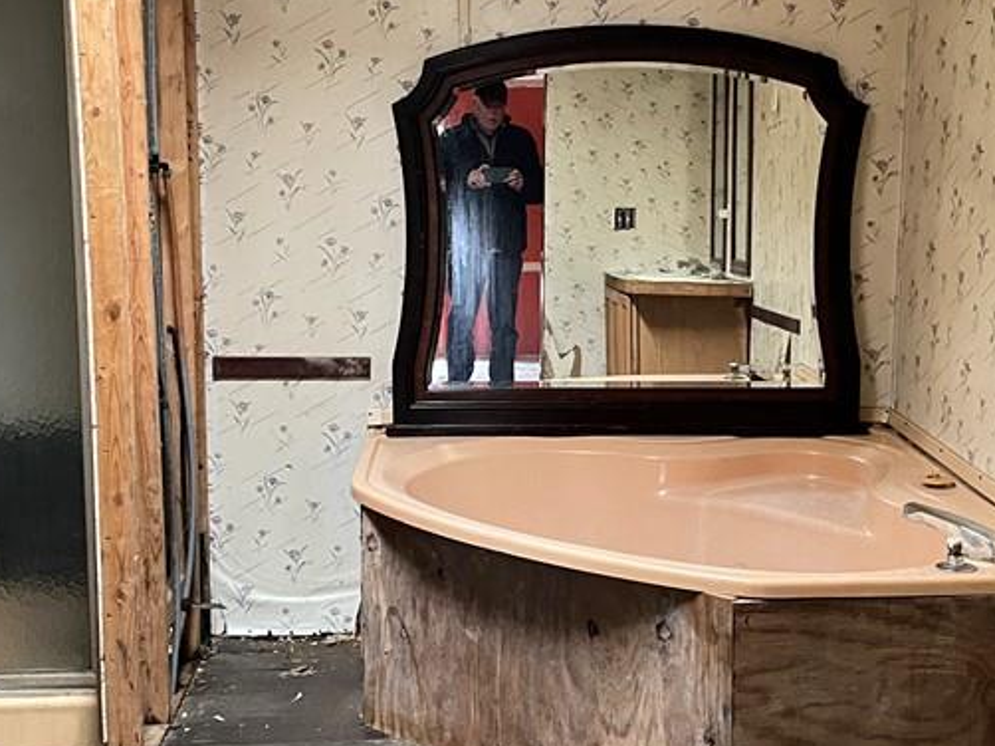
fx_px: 1465
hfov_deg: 37.4
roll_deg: -0.4
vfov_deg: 28.5
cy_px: 327
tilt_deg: -8.5
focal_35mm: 51
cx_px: 575
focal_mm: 5.1
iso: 800
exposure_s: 1/30
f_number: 1.6
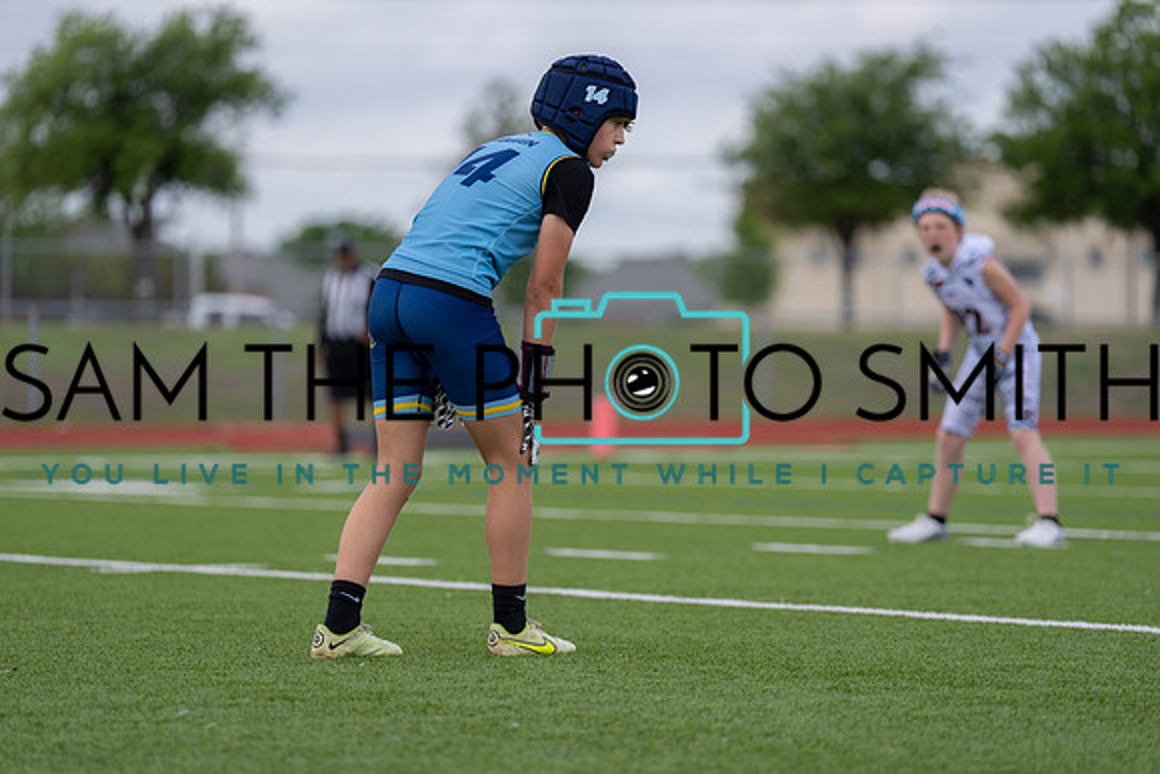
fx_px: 4931
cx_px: 580
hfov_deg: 13.4
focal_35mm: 153
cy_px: 387
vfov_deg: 9.0
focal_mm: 153
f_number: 2.8
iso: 100
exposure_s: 1/1250
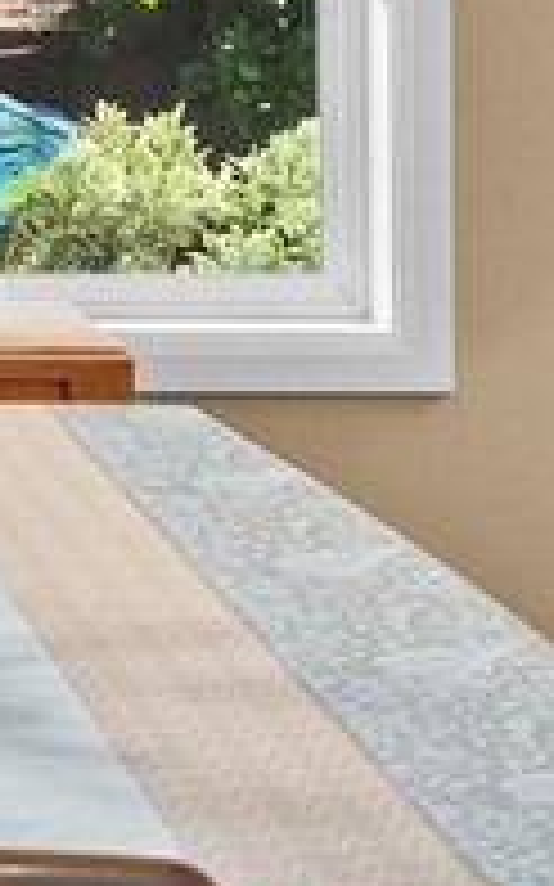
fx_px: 4255
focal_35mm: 176
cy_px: -322
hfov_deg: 7.0
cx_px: -808
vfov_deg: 11.5
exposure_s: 1/5
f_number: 7.1
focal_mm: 20
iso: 1000
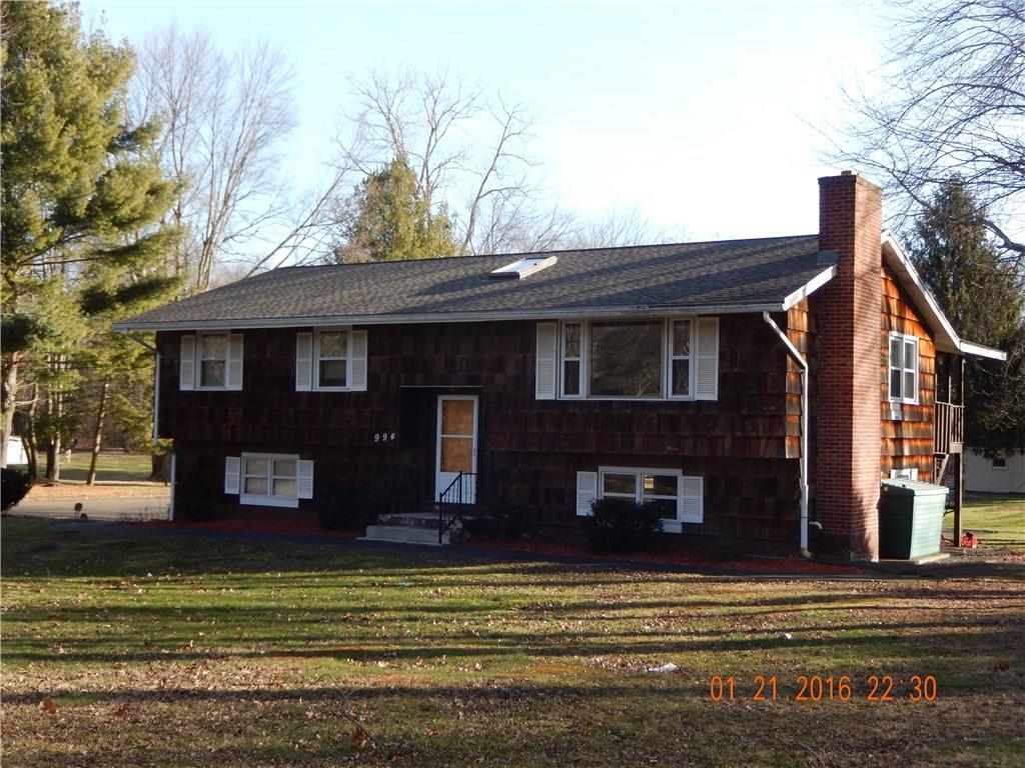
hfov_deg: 42.1
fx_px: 1332
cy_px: 384
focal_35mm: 45
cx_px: 512
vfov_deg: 32.2
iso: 125
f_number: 4.3
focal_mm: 8.1
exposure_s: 1/200
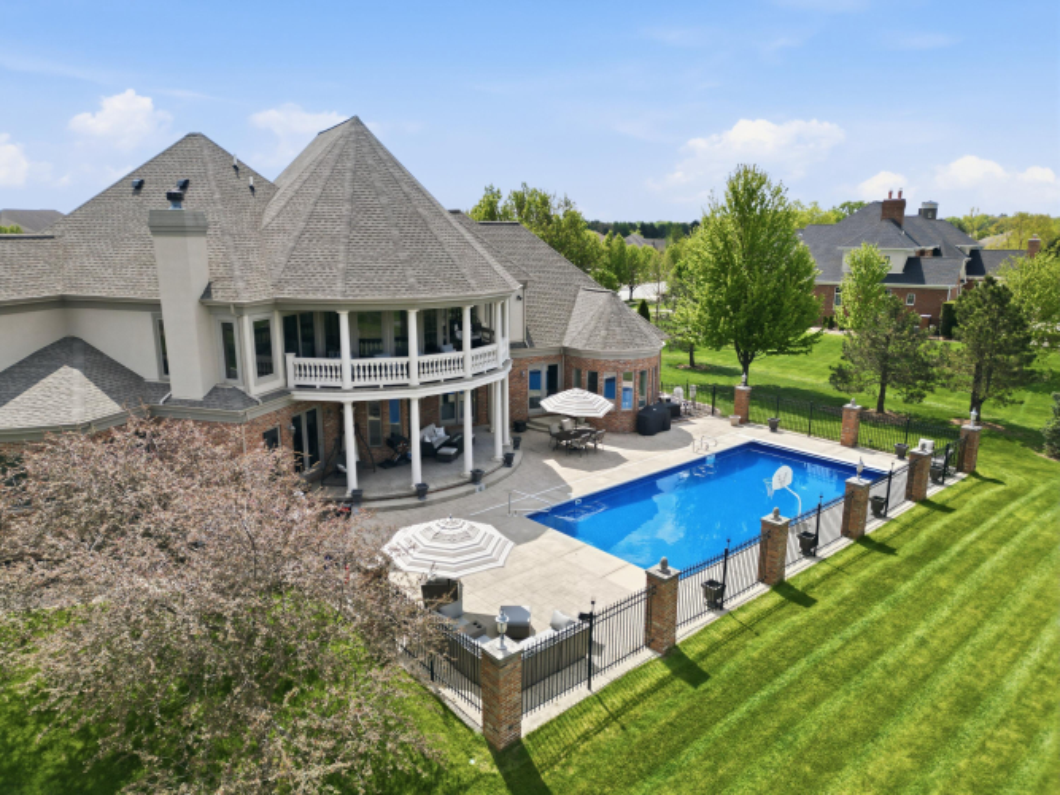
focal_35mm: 24
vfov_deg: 56.8
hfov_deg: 71.6
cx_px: 530
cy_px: 398
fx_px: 735
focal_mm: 6.7
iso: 100
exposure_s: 1/2000
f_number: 1.7
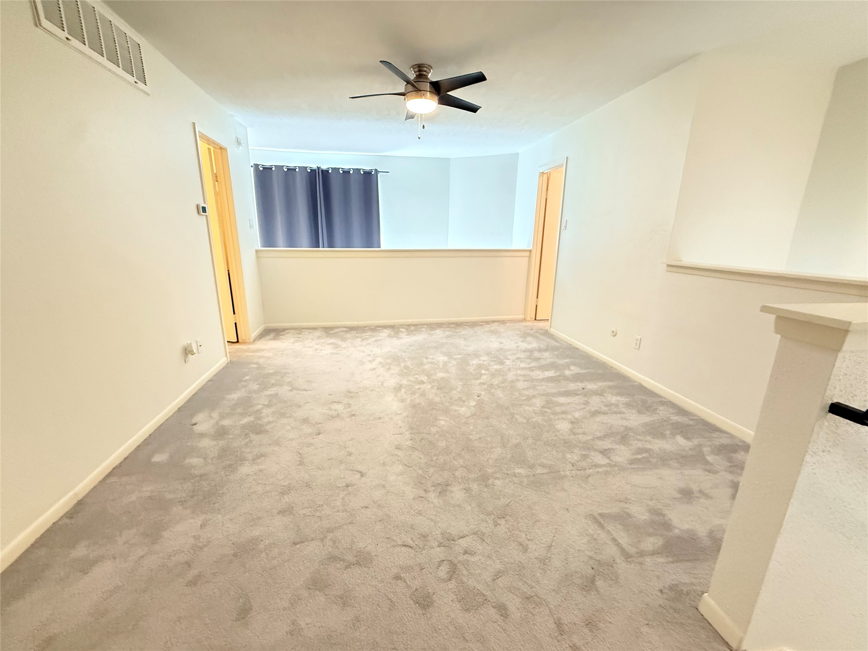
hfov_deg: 102.1
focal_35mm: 14
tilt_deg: -14.4
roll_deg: -0.8
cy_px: 326
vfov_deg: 85.7
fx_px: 351
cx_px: 434
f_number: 2.2
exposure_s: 1/60
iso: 800
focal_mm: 2.22
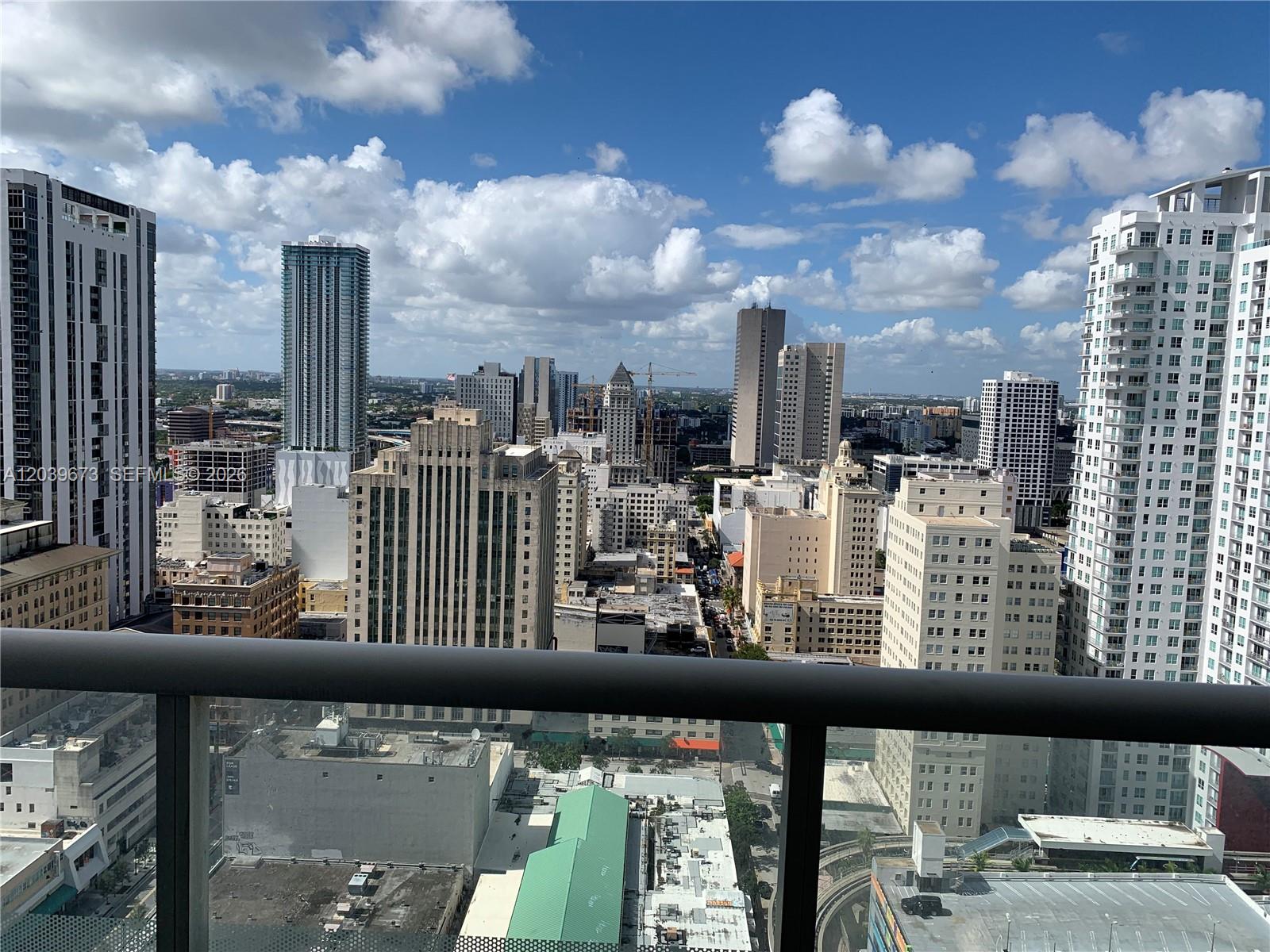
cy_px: 476
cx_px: 635
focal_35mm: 26
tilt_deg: -3.7
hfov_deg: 67.3
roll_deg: -1.8
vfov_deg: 53.1
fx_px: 954
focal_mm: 4.25
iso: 25
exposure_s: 1/3521
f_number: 1.8
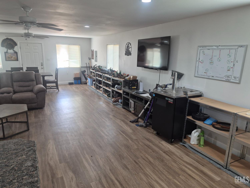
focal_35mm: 23
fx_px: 166
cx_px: 125
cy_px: 94
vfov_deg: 58.9
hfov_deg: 73.9
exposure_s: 1/120
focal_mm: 5.4
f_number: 1.8
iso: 125
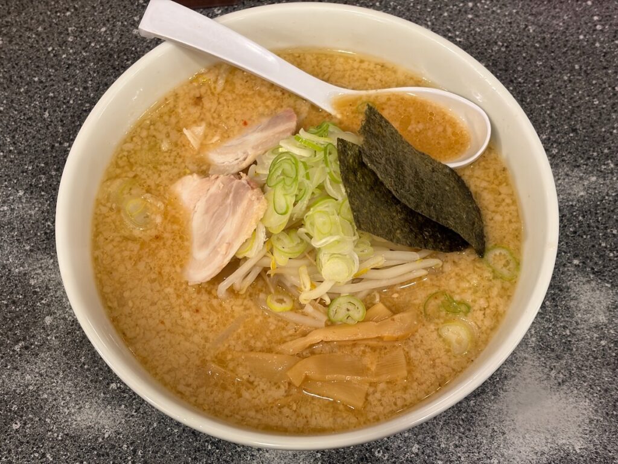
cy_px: 232
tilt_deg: -63.7
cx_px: 309
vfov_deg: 28.0
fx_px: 928
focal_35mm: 52
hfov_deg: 36.8
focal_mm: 5.96
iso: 100
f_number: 1.6
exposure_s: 1/33
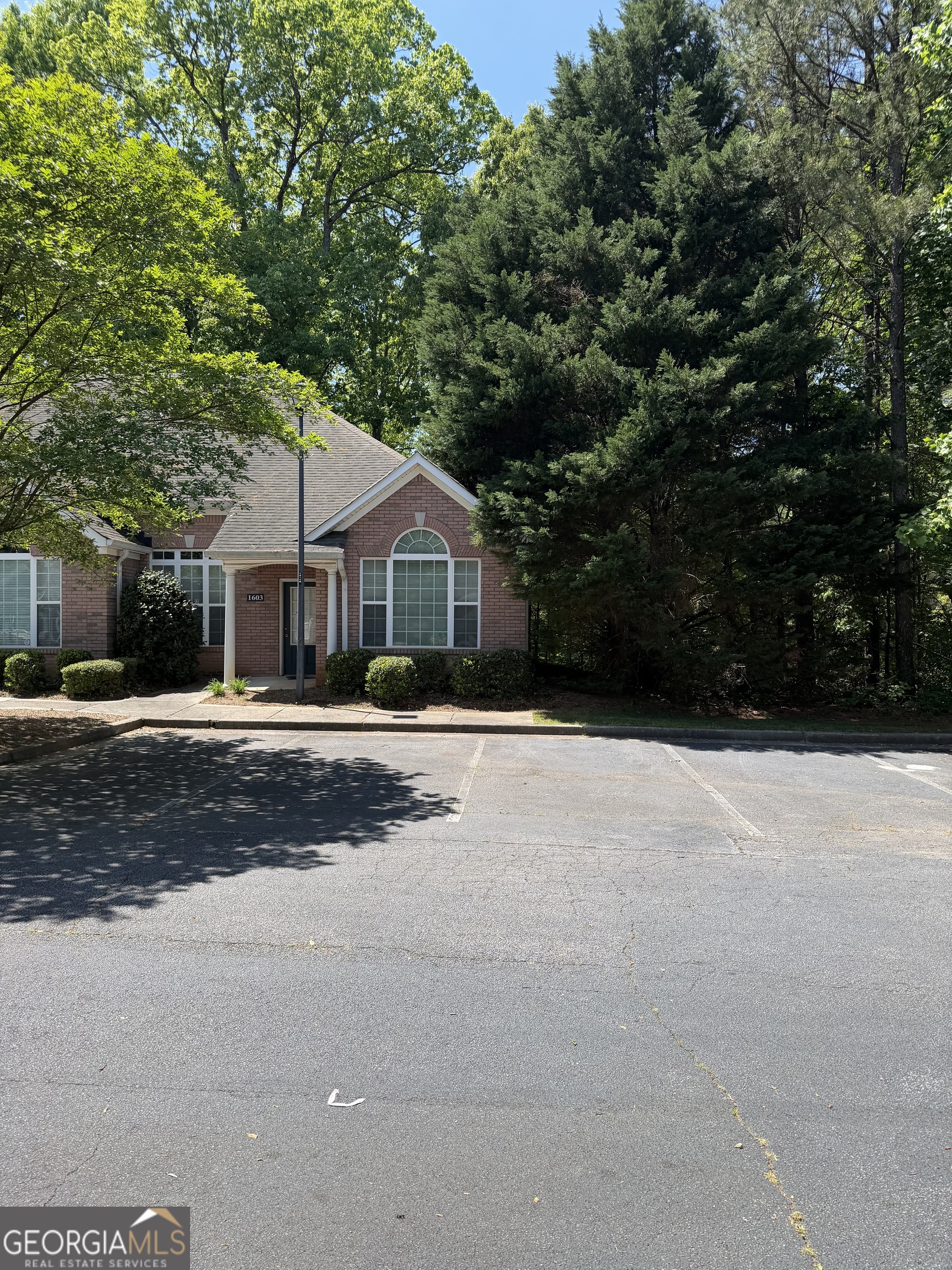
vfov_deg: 71.6
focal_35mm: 24
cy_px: 635
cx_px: 476
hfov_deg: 56.8
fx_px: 880
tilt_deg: -2.7
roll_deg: +1.2
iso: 80
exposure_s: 1/2110
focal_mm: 6.76
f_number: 1.78
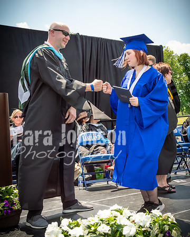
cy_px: 118
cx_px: 158
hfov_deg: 27.0
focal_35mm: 55
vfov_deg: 34.2
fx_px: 386
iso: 200
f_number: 7.1
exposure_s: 1/800
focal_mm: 26
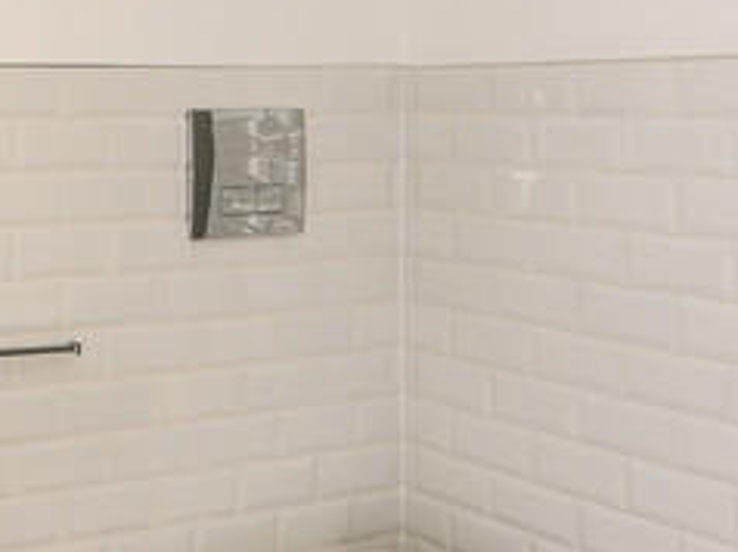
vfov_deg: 24.7
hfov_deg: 30.2
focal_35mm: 58
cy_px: 102
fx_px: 1235
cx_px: -50
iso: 320
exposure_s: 1/1.3
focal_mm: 14
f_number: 8
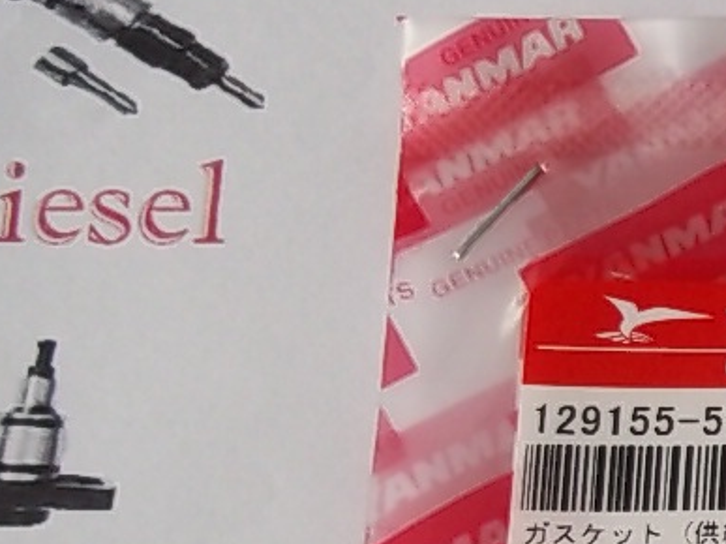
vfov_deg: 12.3
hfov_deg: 15.5
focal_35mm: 119
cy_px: 550
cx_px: 1024
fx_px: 2495
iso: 80
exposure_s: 1/30
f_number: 3.1
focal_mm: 6.5
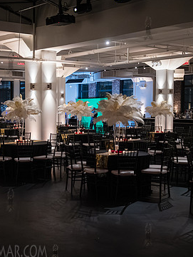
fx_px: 401
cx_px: 10
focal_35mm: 54
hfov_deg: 25.9
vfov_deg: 35.5
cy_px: 130
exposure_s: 1/320
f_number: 3.5
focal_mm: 35
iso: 12800
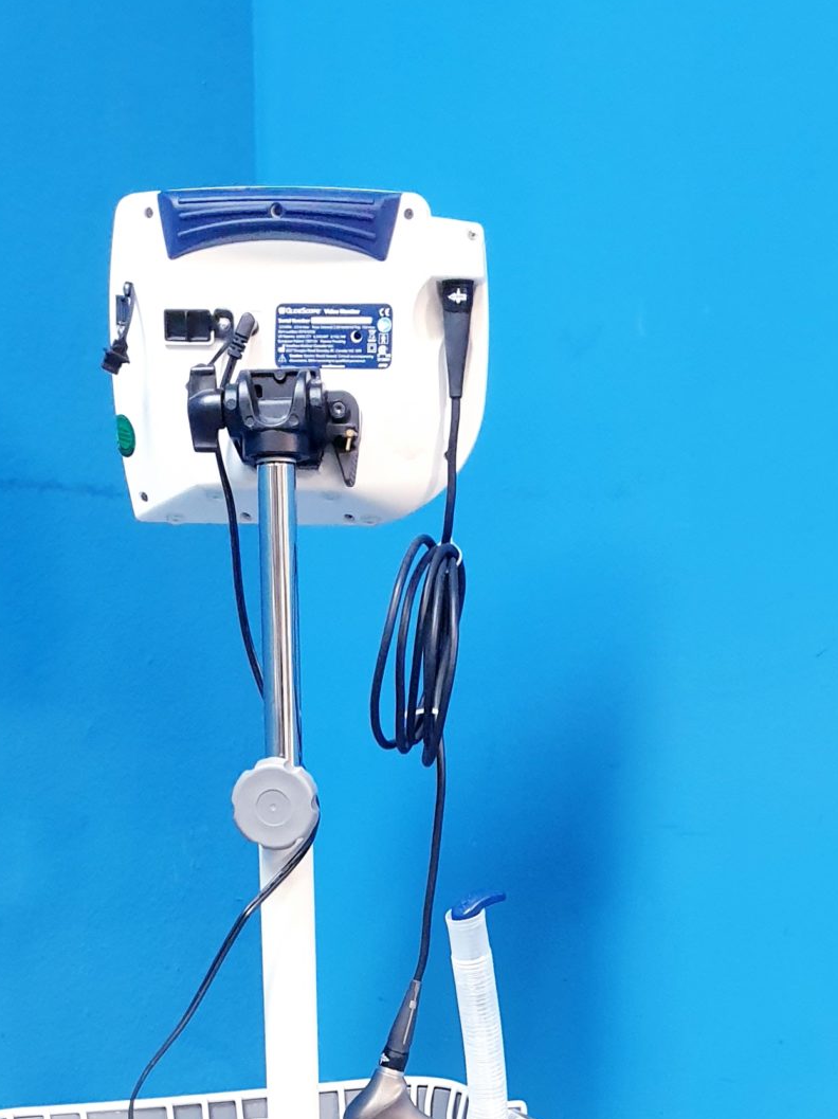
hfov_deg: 23.2
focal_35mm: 63
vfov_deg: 27.8
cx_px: 308
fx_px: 2035
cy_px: 1261
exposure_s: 1/50
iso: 320
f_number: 1.5
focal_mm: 4.3
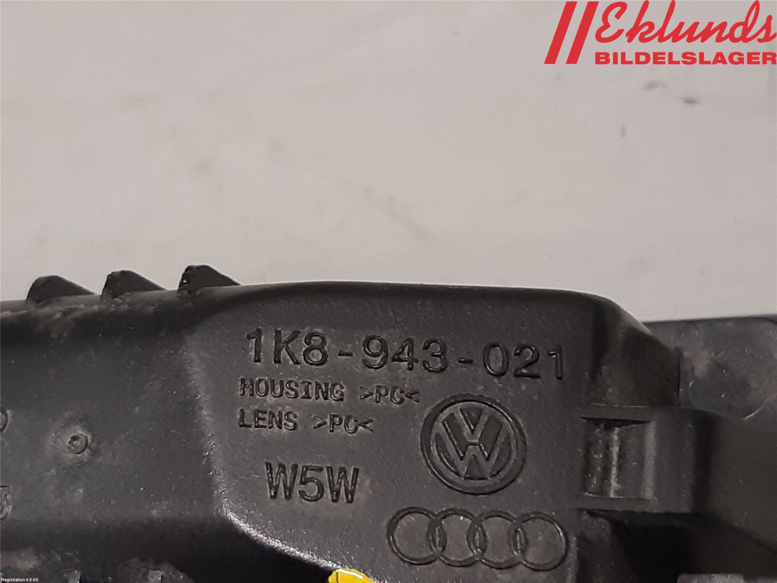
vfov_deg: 53.1
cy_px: 292
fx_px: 584
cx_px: 388
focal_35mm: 26
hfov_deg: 67.3
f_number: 1.7
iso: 160
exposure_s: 1/50
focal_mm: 3.93
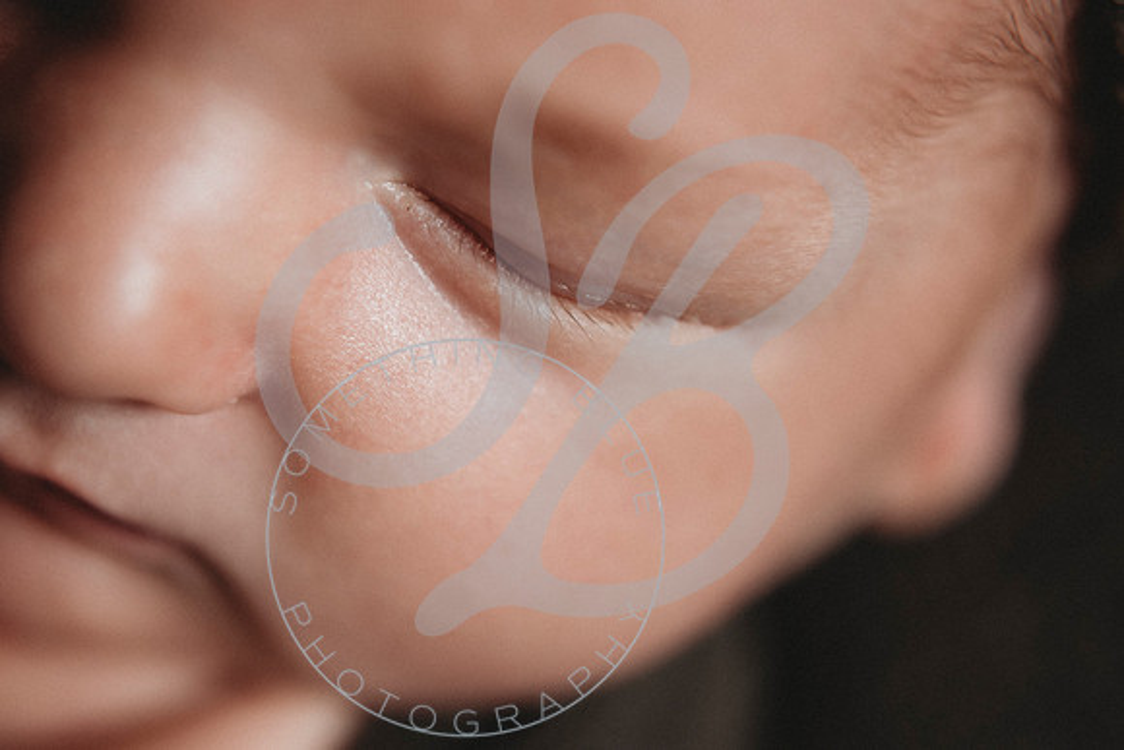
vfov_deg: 19.5
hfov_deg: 28.8
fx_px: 2186
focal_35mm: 70
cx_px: 562
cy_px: 375
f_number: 5.6
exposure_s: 1/125
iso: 1000
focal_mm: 70
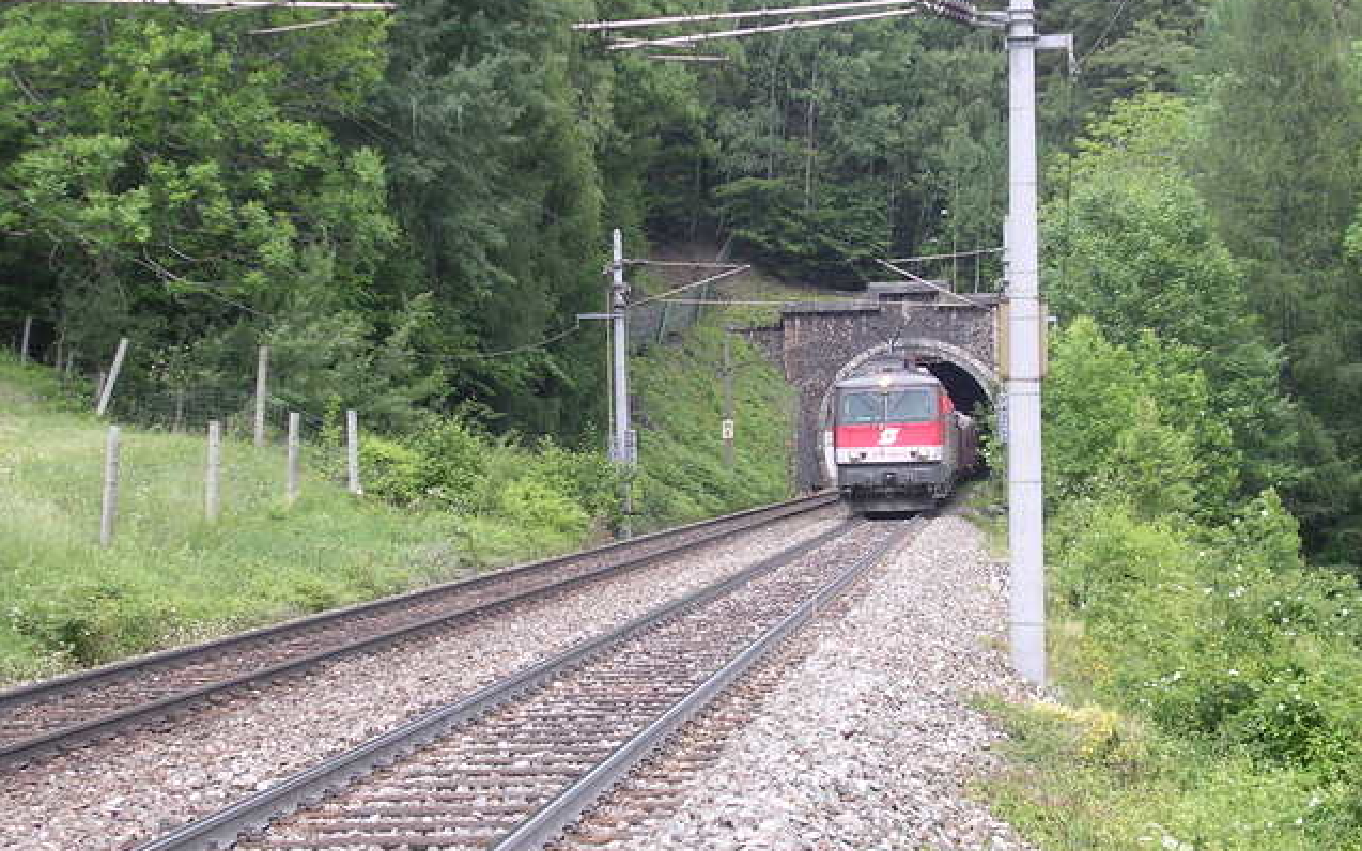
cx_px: 682
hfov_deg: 25.5
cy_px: 413
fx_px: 3006
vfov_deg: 16.1
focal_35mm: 81
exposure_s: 1/165
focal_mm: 11.6
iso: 100
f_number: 3.9
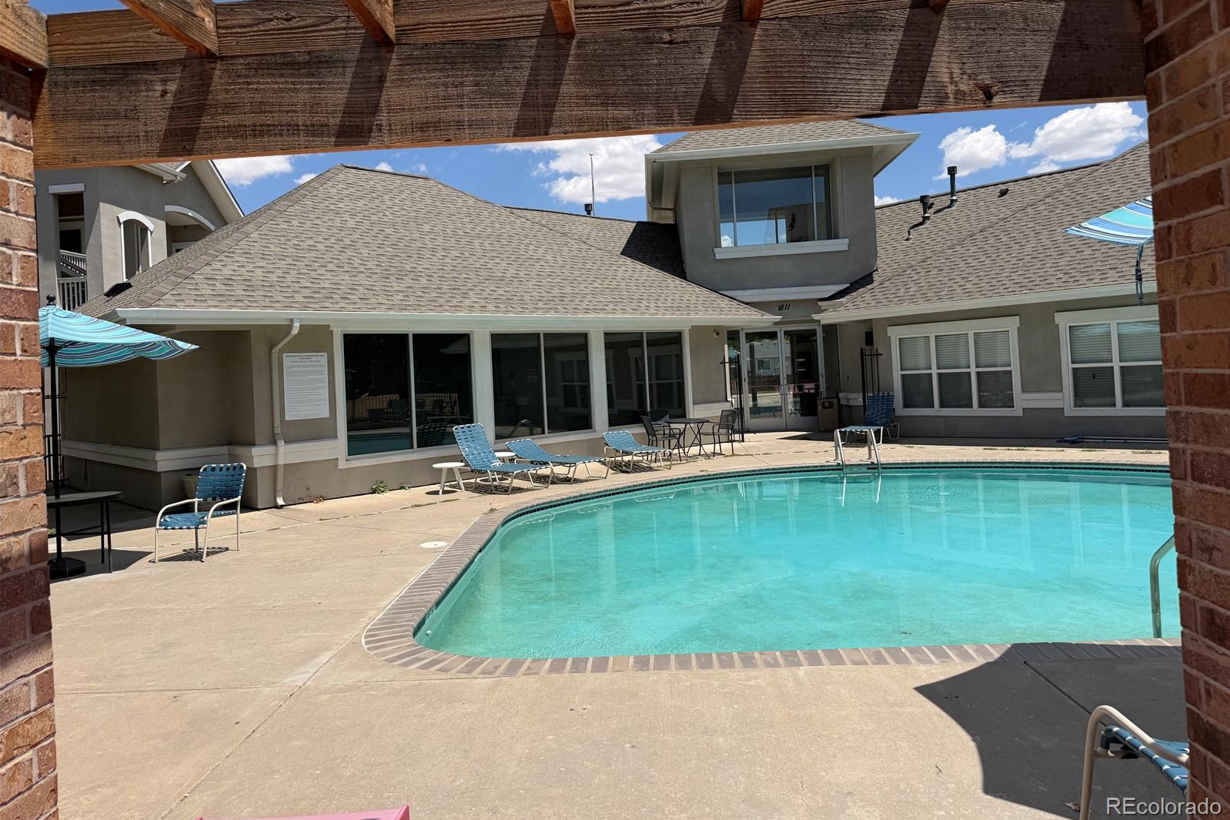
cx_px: 615
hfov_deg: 71.5
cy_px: 360
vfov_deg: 51.2
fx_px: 854
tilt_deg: +1.2
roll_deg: +2.3
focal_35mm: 25
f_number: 1.78
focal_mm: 6.76
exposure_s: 1/6173
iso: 80
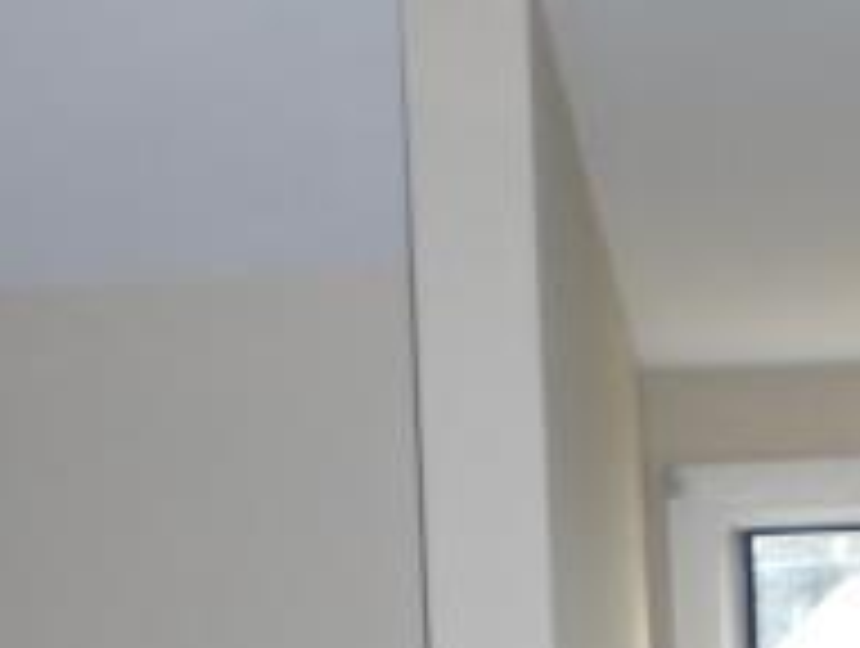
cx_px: 824
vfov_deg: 11.1
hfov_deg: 15.3
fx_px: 3161
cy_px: 1040
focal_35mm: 127
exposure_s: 1/80
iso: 200
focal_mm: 6.3
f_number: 3.1
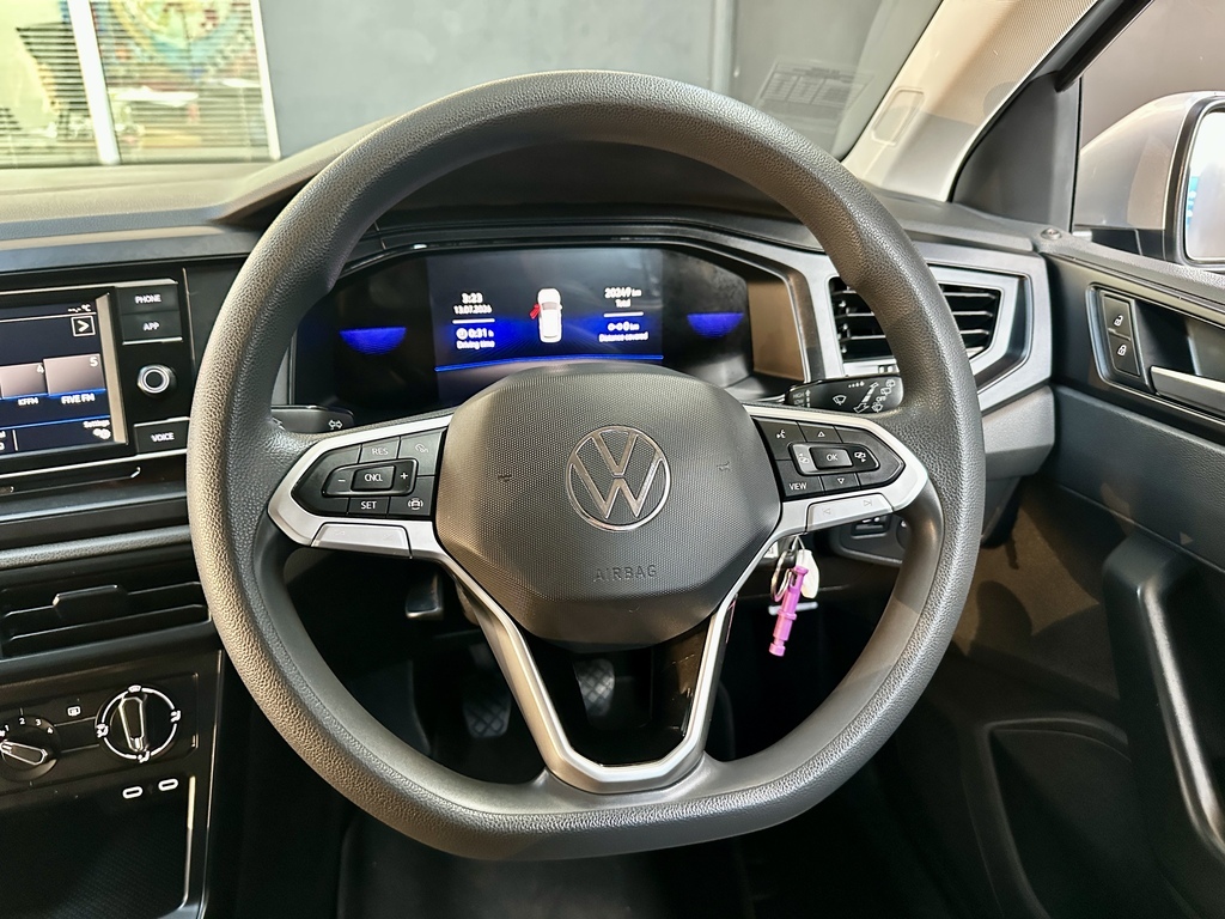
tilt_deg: -24.3
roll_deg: -0.9
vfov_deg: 56.8
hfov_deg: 71.6
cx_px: 612
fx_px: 849
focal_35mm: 24
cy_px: 460
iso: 1000
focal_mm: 6.86
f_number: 1.78
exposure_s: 1/47
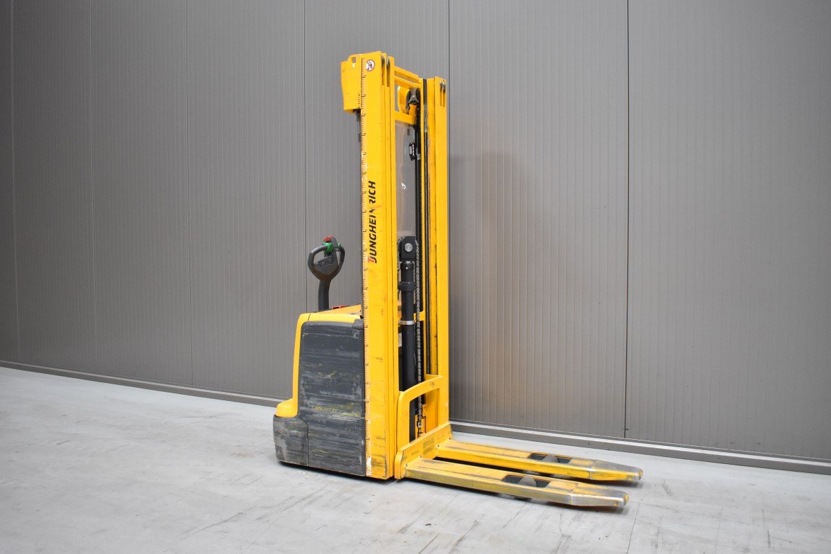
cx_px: 416
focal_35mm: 30
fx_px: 692
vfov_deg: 43.6
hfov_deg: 61.9
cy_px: 277
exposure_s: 1/60
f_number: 4.5
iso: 1250
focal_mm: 20
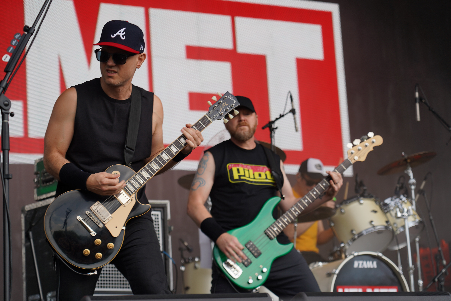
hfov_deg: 19.5
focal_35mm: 105
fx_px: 1315
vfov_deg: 13.0
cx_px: 226
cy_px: 150
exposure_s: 1/160
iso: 100
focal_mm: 105
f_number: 4.5
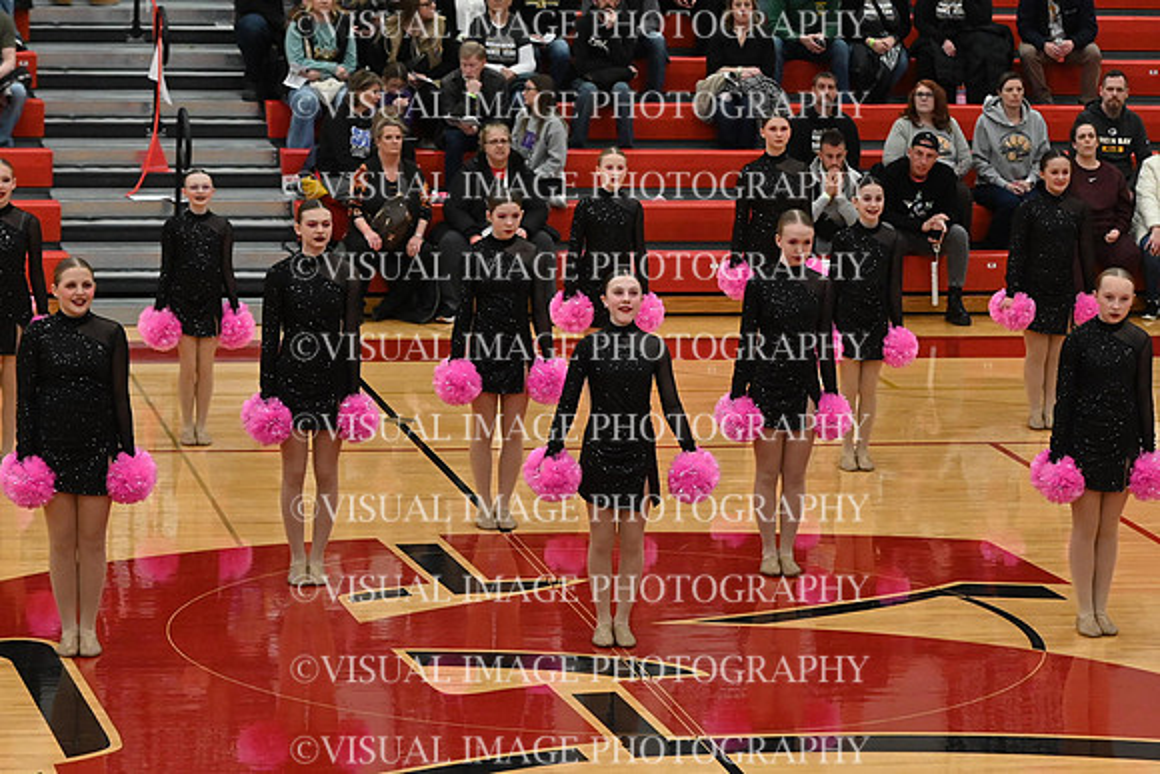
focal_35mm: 135
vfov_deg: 10.2
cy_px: 387
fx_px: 4351
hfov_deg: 15.2
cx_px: 580
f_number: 4
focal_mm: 90
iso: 6400
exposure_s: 1/400
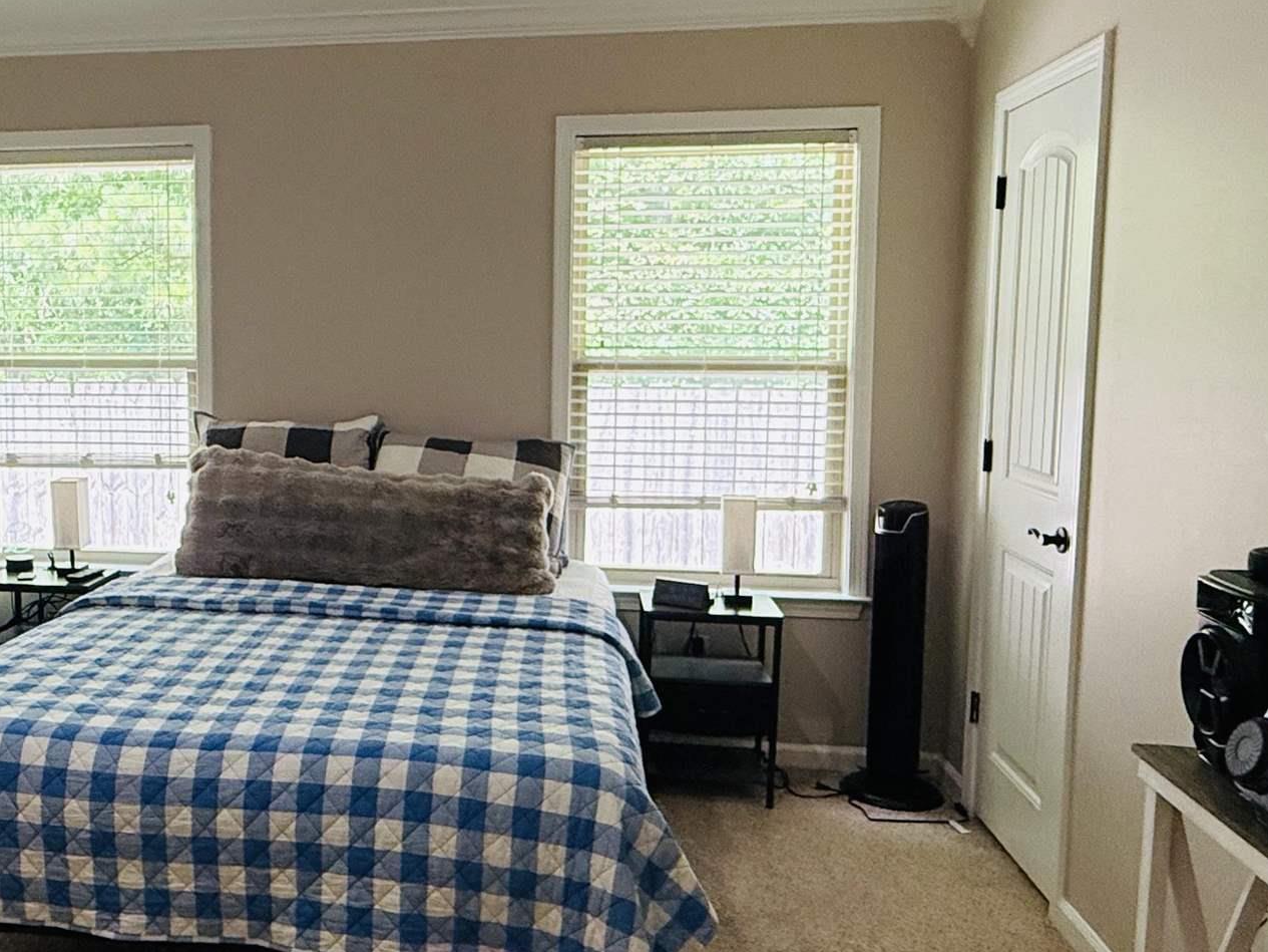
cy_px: 440
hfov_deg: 52.1
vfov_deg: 41.8
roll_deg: +0.0
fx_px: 1246
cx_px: 352
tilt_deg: -4.9
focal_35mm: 34
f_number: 2.2
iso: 250
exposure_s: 1/120
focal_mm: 2.22
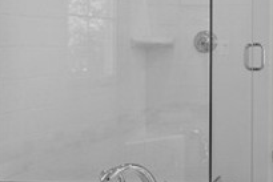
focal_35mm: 60
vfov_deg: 22.4
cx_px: 368
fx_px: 455
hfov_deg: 27.2
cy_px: 43
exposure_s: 1/20
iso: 800
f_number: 8
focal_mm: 12
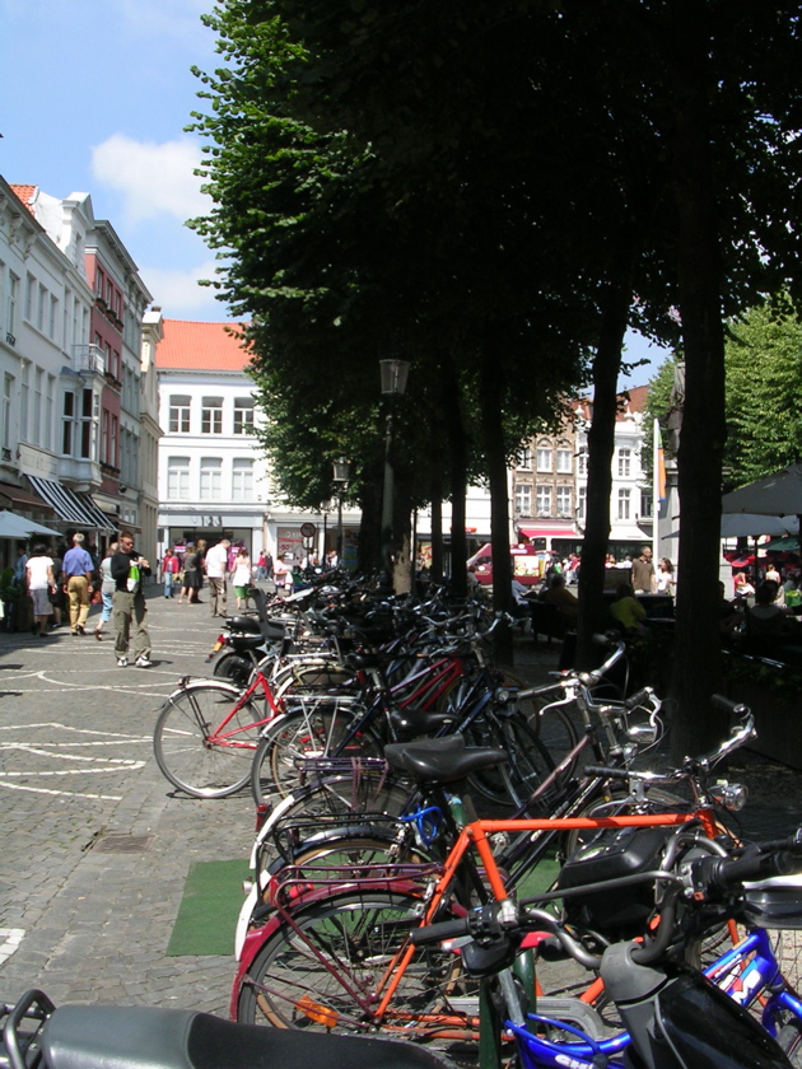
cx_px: 401
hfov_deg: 37.7
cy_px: 534
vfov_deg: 49.0
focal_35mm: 38
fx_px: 1174
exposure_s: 1/230
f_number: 5.6
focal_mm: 5.8
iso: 50
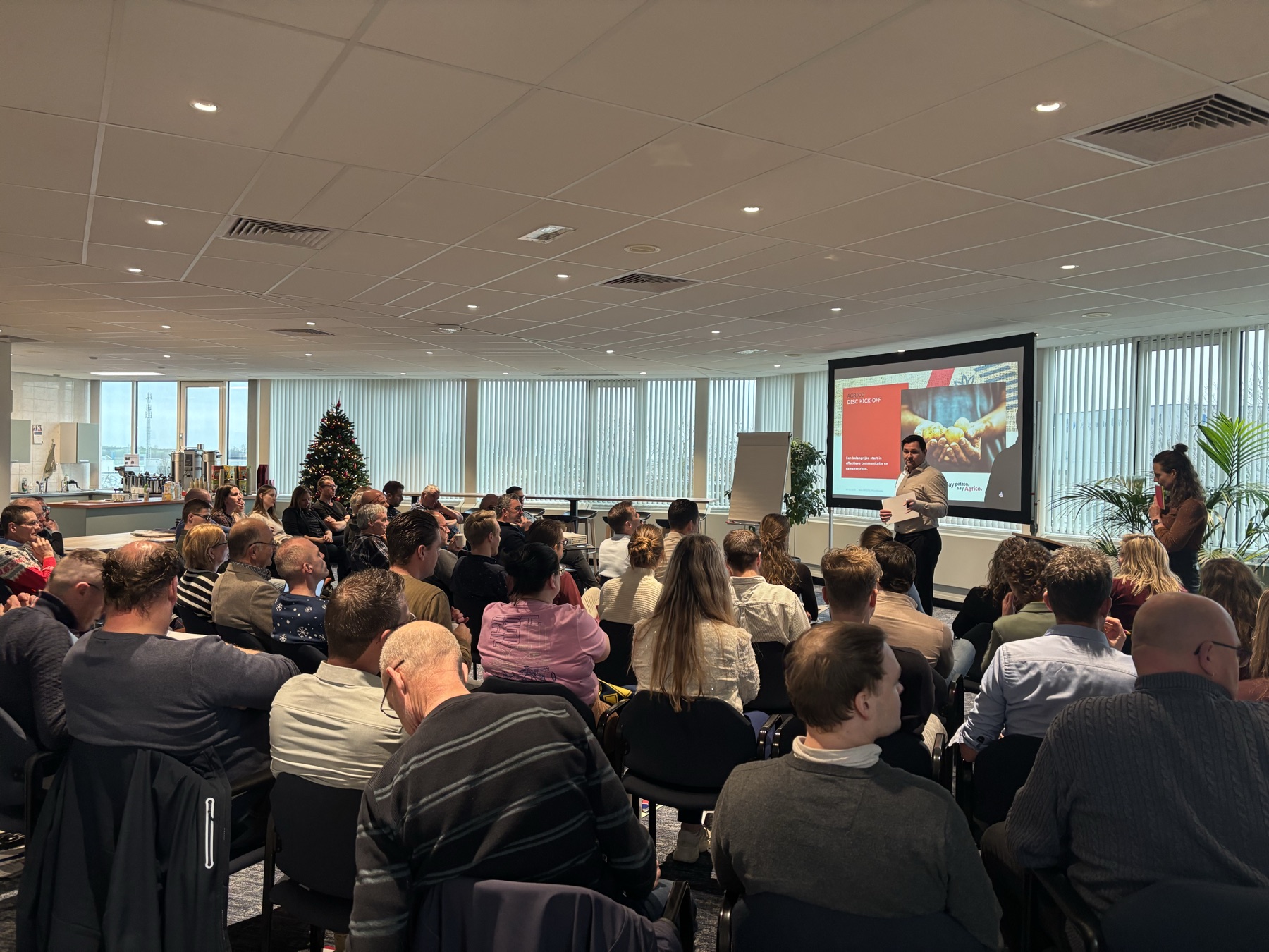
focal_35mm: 26
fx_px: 953
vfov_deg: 53.1
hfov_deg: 67.3
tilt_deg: +0.5
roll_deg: -1.9
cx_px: 634
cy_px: 476
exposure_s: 1/50
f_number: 1.6
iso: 160
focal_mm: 5.96
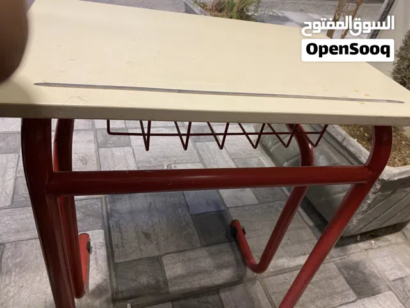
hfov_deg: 67.3
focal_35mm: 26
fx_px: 308
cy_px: 154
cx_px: 205
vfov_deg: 53.1
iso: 160
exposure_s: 1/50
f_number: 1.8
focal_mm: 4.25
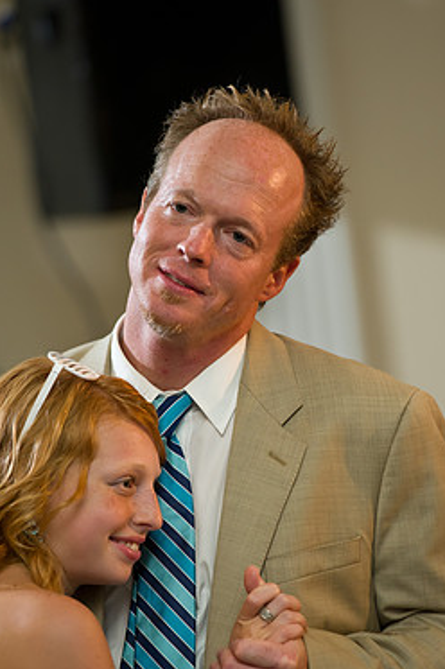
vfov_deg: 8.5
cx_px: 261
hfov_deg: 5.7
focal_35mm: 241
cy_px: 386
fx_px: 4477
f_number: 3.2
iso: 1600
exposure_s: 1/125
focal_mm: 200
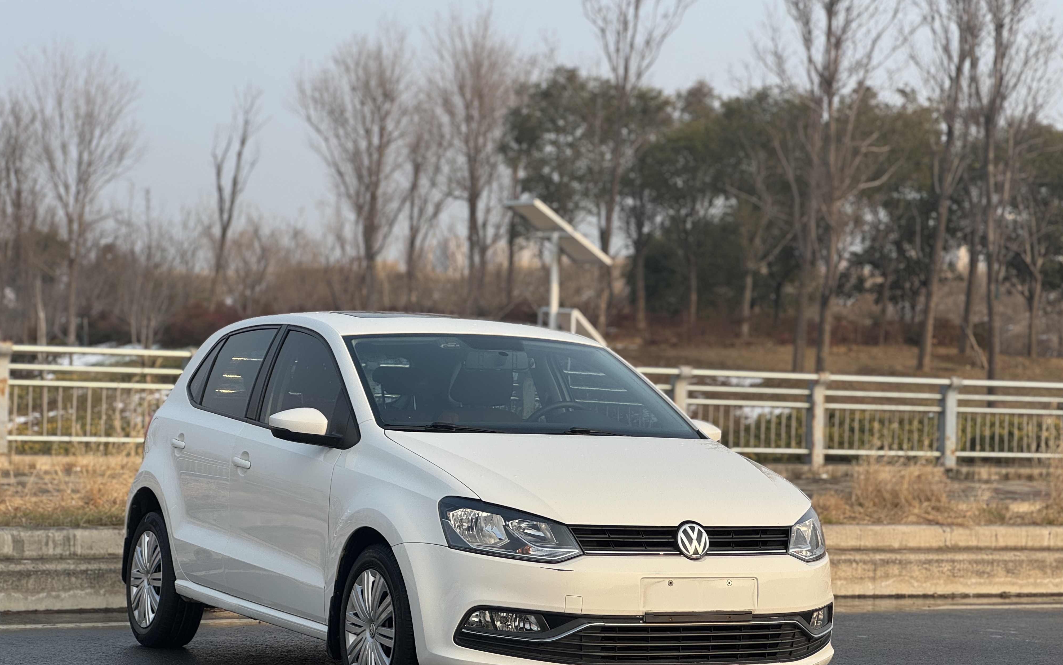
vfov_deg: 15.9
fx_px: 2376
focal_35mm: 82
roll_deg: -1.0
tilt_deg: -0.3
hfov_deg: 25.2
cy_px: 379
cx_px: 531
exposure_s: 1/536
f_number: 2.8
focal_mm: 9
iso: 25
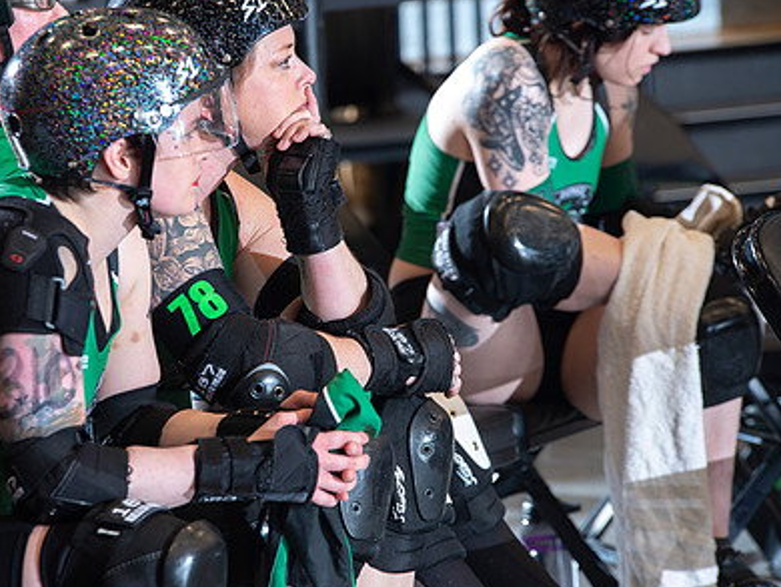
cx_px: 224
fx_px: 6457
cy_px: 296
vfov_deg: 5.2
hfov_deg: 6.9
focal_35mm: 286
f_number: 5.6
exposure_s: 1/160
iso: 640
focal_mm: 200
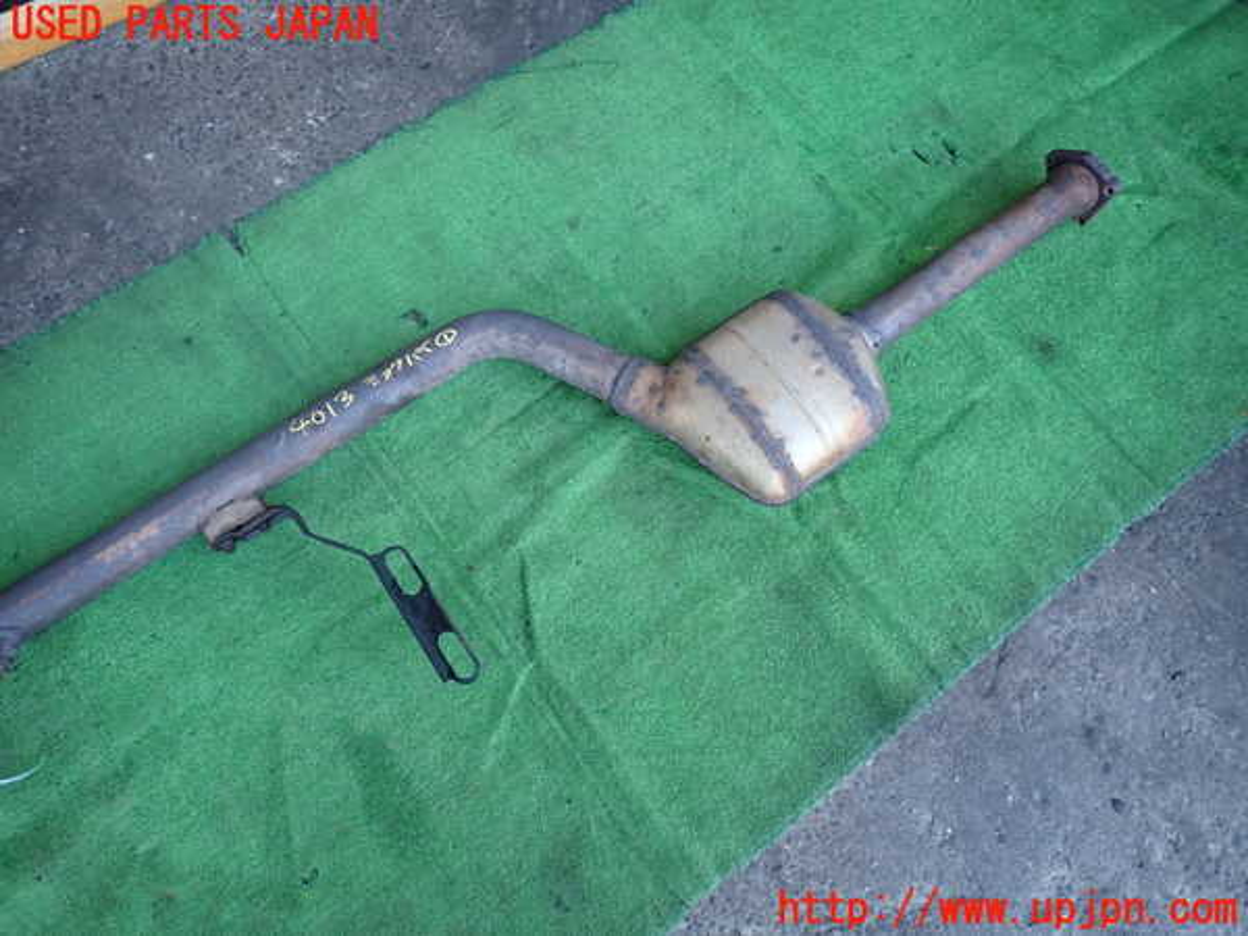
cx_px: 624
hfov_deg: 69.4
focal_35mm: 25
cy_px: 468
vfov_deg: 54.9
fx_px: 901
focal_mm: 4.5
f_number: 2
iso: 125
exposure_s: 1/125
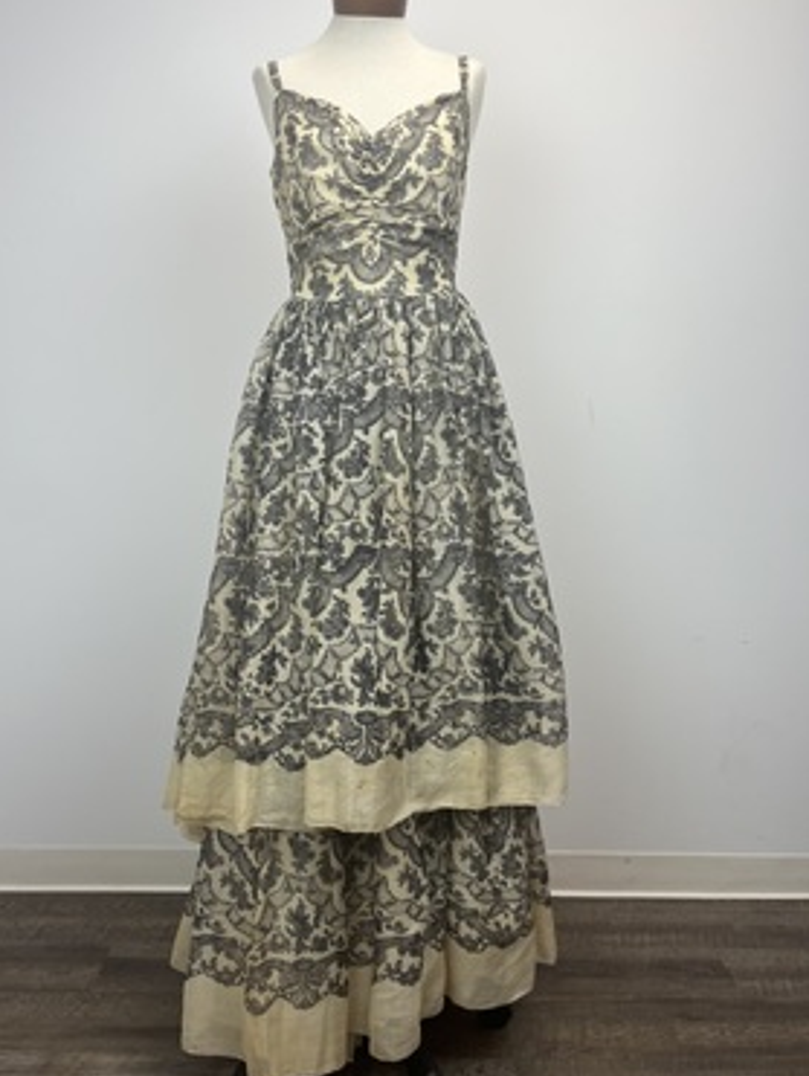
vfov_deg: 63.4
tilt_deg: -7.9
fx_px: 871
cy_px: 531
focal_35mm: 28
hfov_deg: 49.8
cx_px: 380
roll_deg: +0.0
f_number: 1.6
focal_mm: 5.1
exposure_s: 1/235
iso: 40
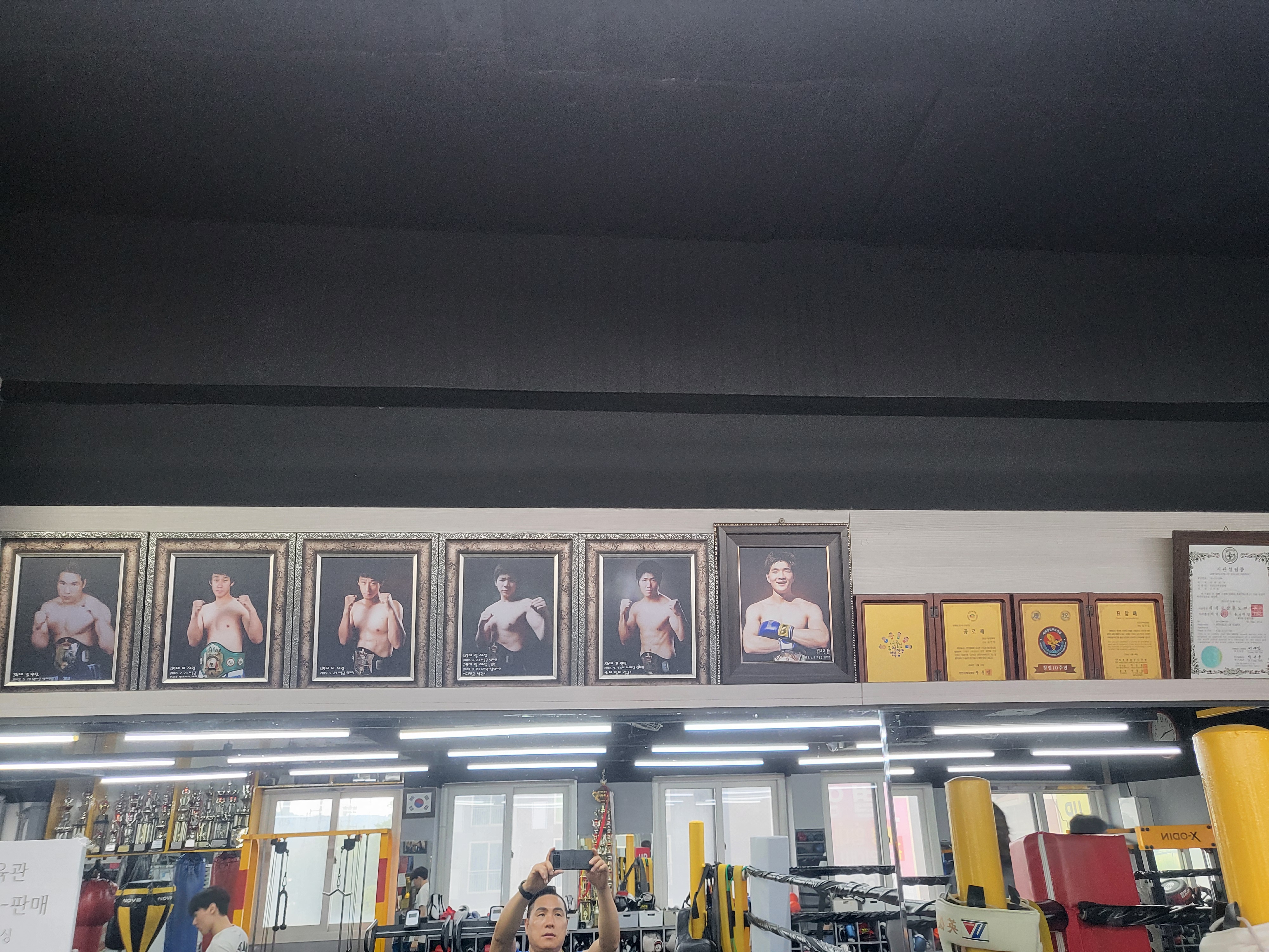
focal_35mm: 26
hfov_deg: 67.3
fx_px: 953
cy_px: 476
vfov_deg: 53.1
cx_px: 634
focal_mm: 4.25
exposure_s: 1/120
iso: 250
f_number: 1.8
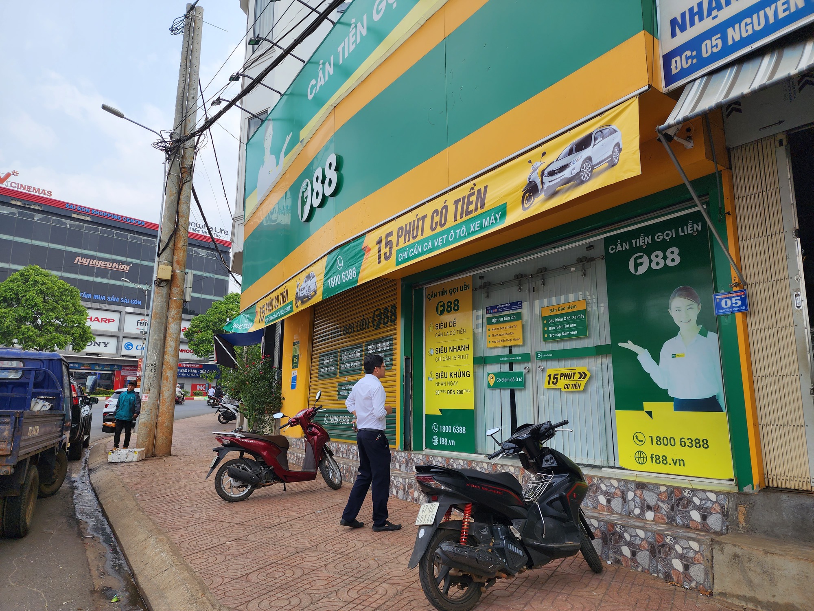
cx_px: 407
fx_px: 541
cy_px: 306
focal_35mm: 23
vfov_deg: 58.9
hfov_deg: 73.9
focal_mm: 6.4
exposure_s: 1/773
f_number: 1.8
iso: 12
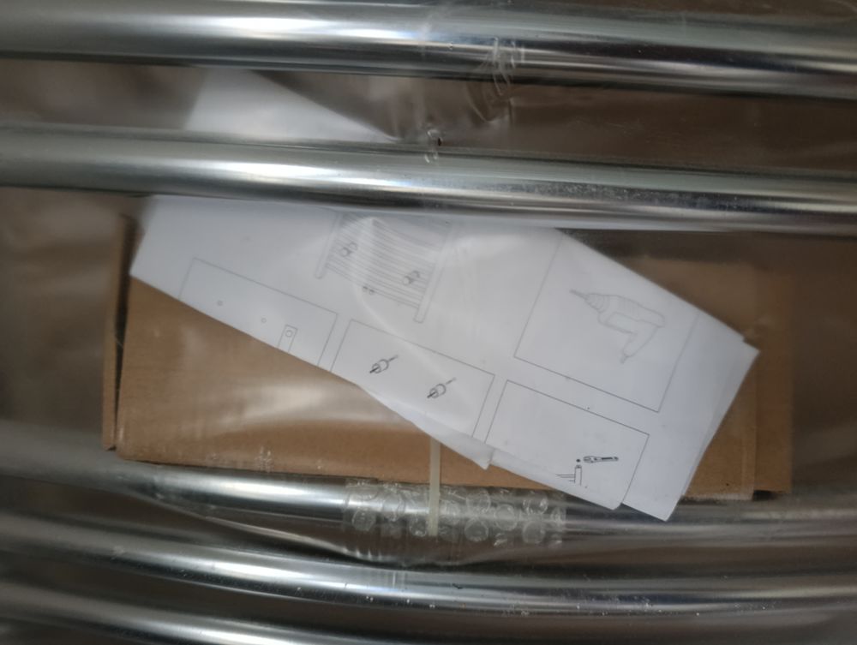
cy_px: 322
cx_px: 428
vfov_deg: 59.0
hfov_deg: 73.8
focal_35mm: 23
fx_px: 570
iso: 3071
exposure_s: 1/25
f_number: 1.65
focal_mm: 6.11
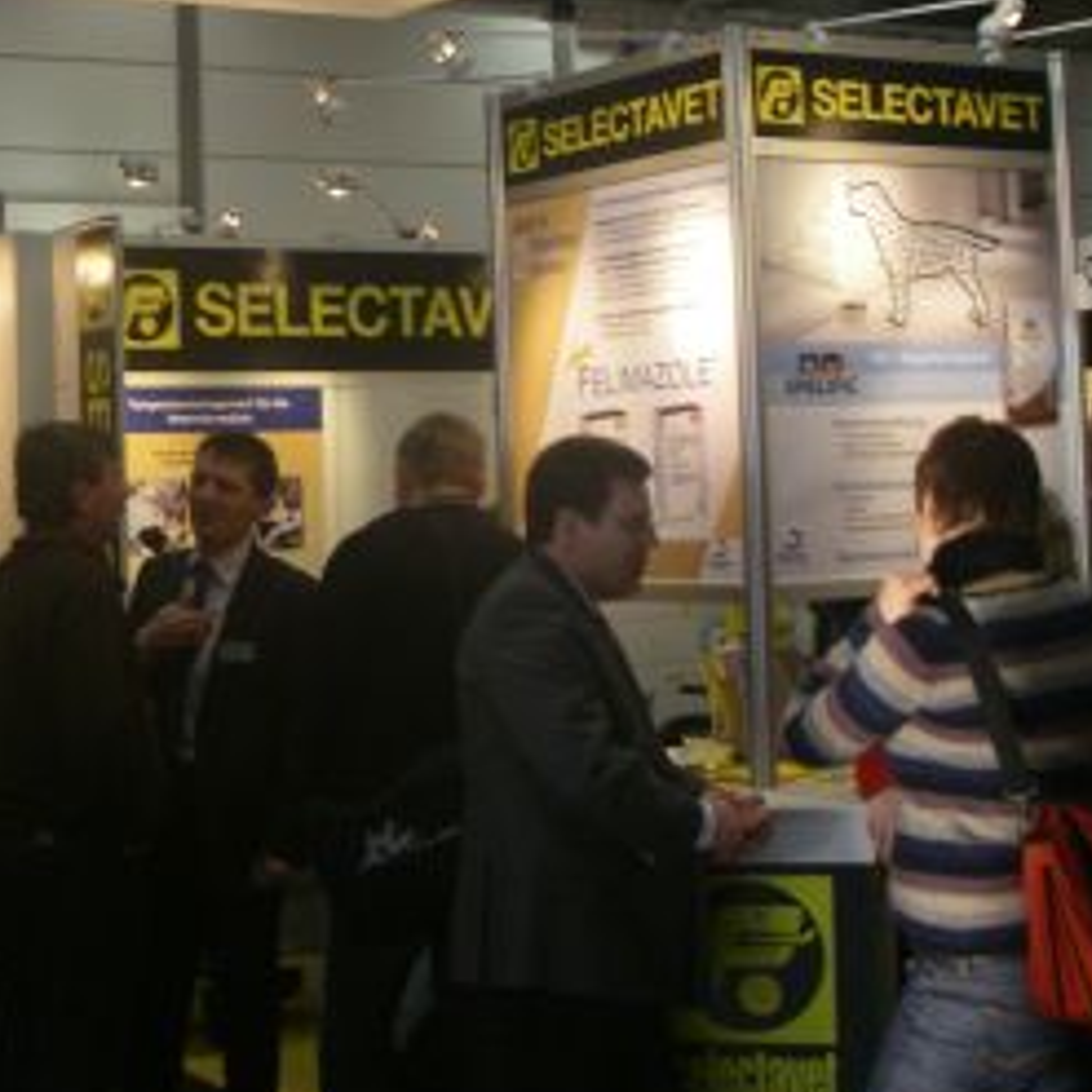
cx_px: 168
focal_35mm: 68
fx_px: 2427
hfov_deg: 24.8
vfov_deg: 25.1
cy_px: 290
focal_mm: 6.3
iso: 160
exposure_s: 1/50
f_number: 3.3
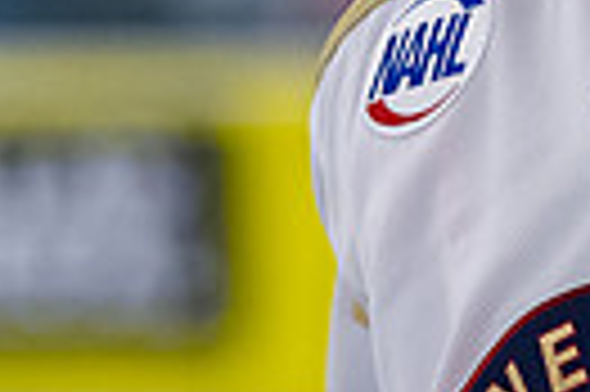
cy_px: -430
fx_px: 18578
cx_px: 797
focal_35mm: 1135
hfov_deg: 1.8
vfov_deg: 1.2
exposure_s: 1/800
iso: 2000
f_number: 3.2
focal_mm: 135
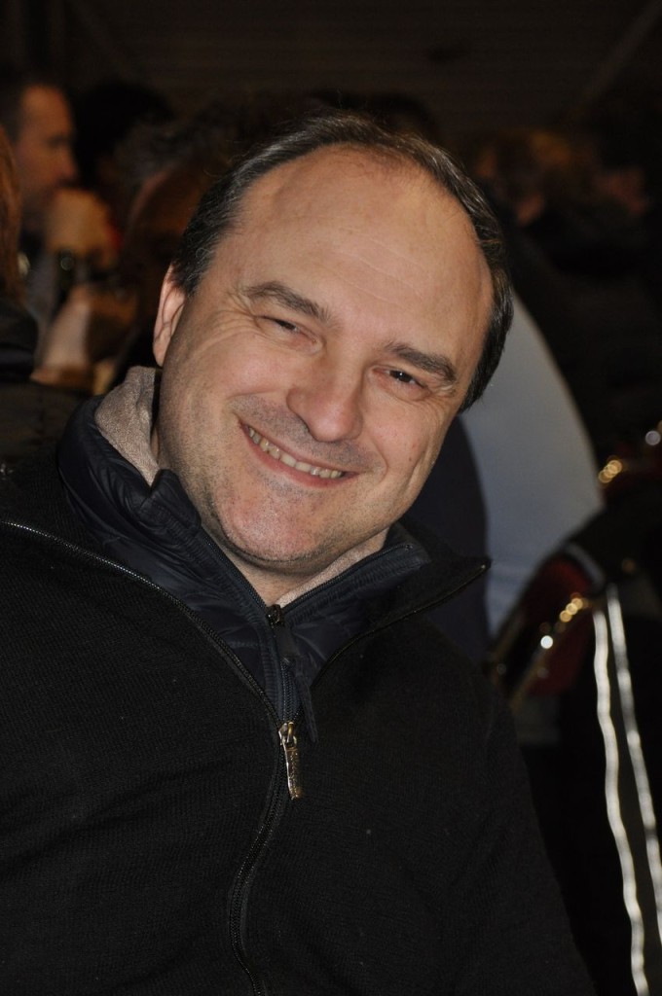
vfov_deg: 15.2
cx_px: 331
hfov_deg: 10.1
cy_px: 498
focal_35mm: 135
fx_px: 3734
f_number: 5.3
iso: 800
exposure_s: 1/60
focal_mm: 90
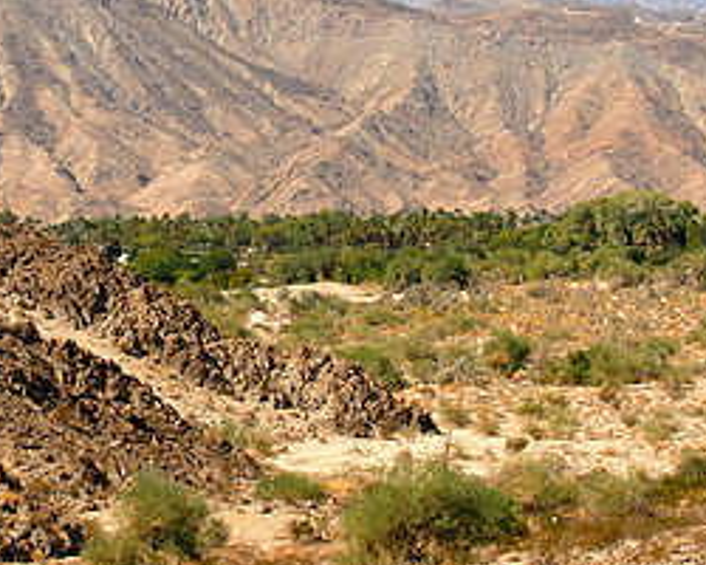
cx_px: 54
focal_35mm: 229
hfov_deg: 8.4
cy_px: 161
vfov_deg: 6.8
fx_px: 4785
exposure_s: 1/640
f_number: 8
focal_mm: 70
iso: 200
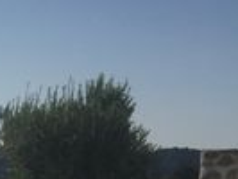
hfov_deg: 12.8
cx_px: -263
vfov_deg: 10.5
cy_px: 344
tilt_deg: -10.2
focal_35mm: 131
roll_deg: -0.4
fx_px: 901
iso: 32
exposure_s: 1/4405
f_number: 2.2
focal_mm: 4.15
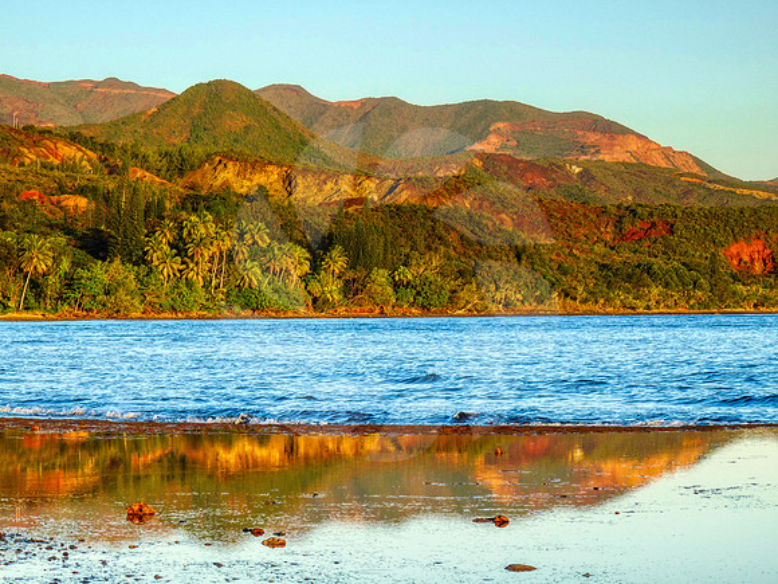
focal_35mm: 159
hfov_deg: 12.4
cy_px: 292
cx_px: 389
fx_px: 3574
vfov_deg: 9.3
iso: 100
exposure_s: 1/200
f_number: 4.5
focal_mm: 28.3
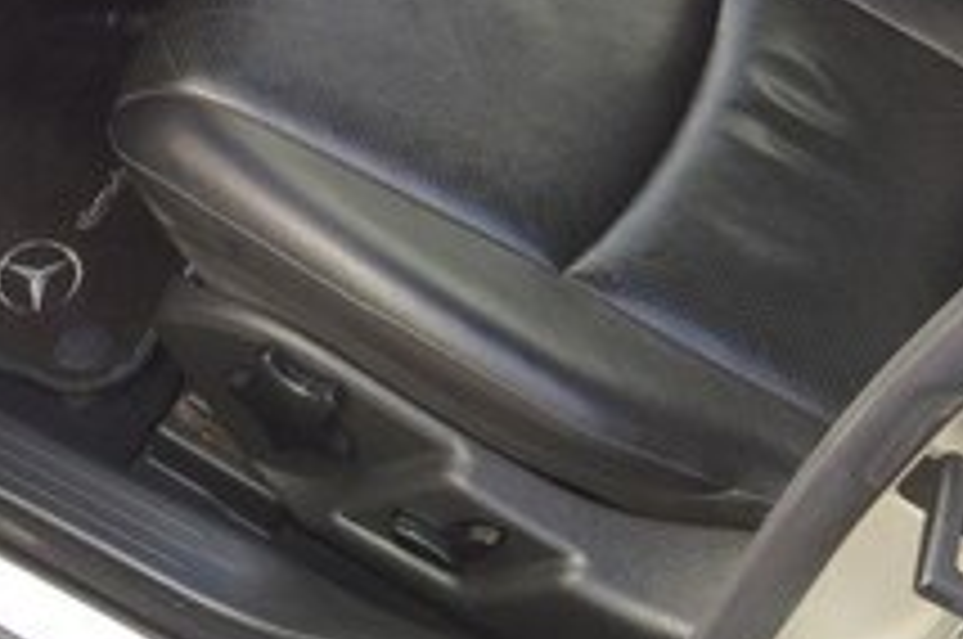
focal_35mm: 70
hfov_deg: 28.7
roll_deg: -0.1
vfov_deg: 17.2
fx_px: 1870
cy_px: -356
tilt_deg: -38.0
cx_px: 315
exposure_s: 1/100
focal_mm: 4.15
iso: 40
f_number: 2.2
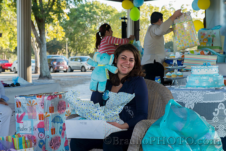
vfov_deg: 19.5
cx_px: 113
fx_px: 440
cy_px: 76
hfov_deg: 28.8
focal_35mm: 70
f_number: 7.1
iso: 250
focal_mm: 70
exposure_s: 1/60
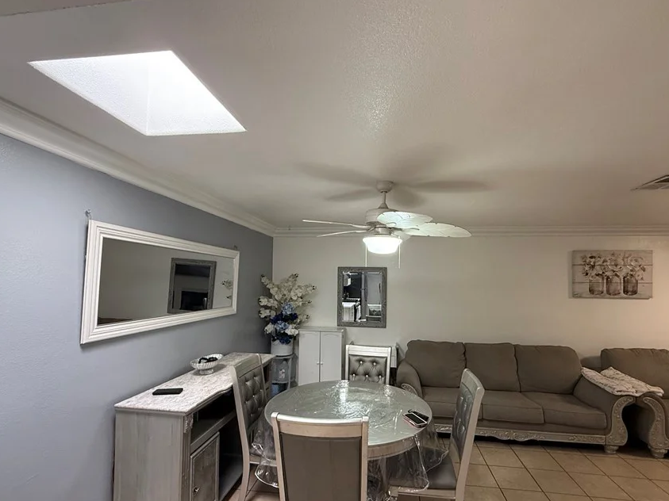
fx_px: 329
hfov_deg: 91.0
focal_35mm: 17
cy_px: 275
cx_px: 350
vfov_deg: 74.5
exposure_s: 1/99
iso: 320
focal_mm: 2.22
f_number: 2.2
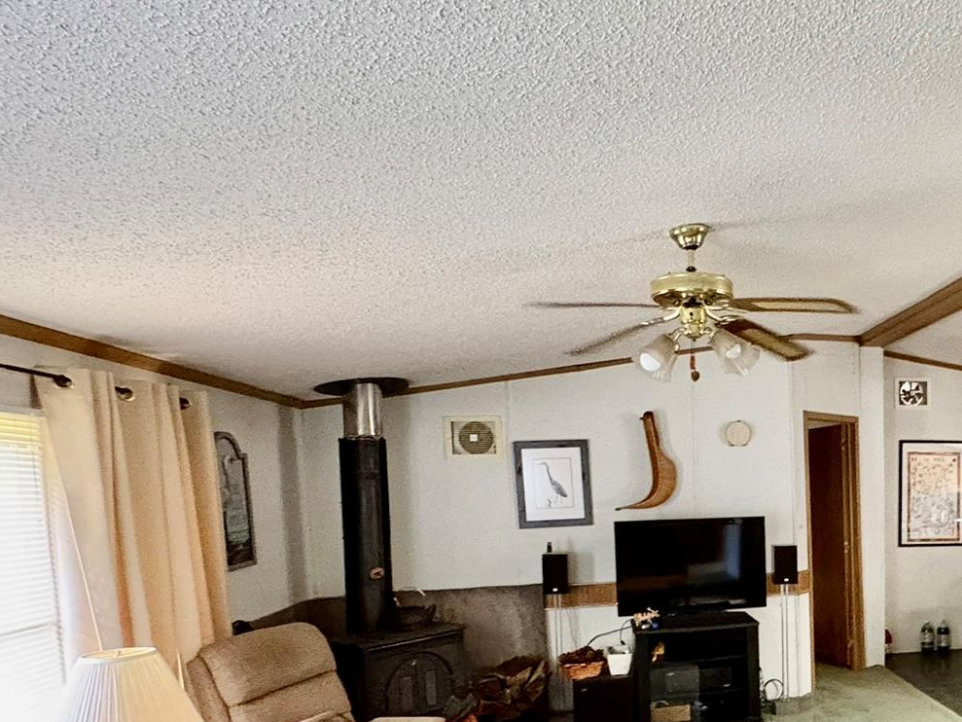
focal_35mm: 29
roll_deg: +1.3
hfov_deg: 56.4
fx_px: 806
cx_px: 792
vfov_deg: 46.5
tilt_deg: -2.3
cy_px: 544
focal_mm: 2.22
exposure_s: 1/57
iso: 1000
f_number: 2.2
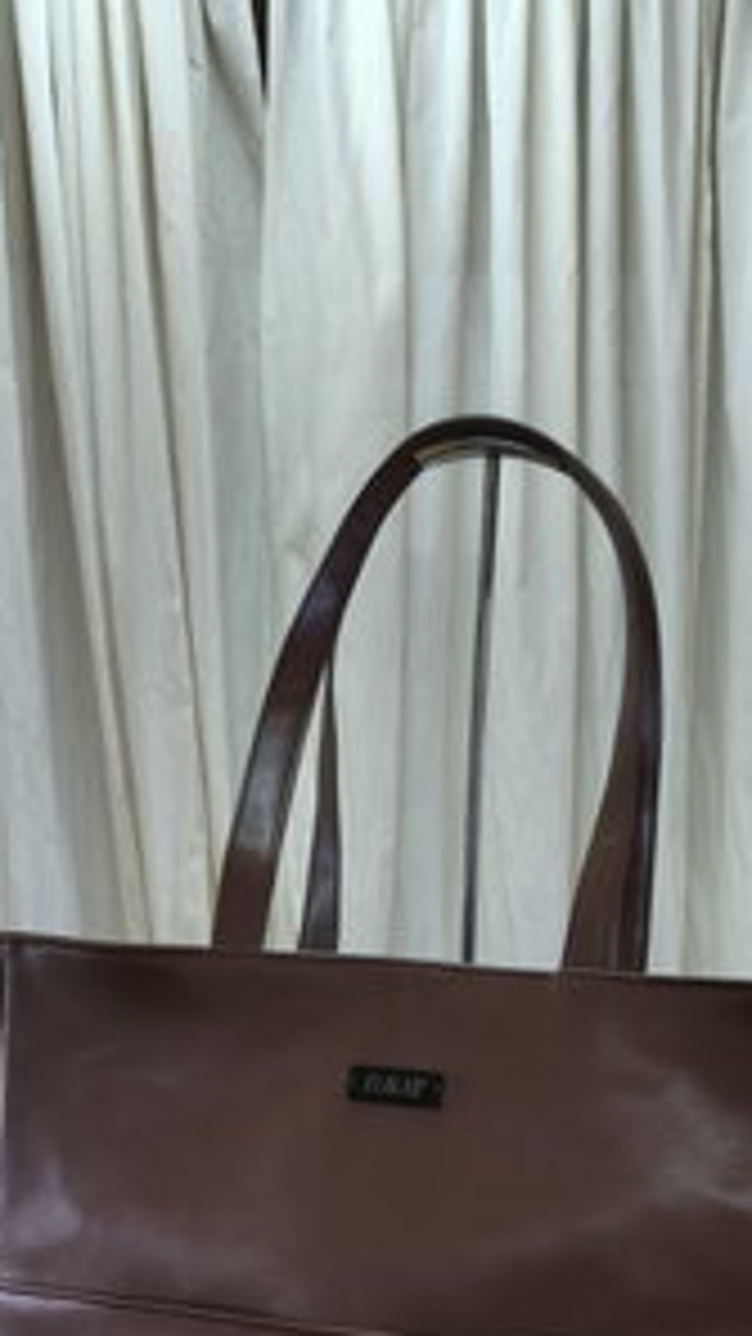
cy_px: 969
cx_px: 441
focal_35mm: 45
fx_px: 1596
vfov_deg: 44.3
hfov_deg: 26.5
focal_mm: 5.35
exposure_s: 1/33.3
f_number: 1.7
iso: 640
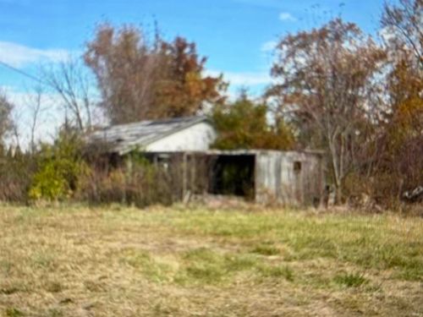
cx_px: 212
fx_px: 587
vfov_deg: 30.3
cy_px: 158
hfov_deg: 39.7
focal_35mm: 48
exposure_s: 1/60
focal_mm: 6.76
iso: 64
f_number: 1.78
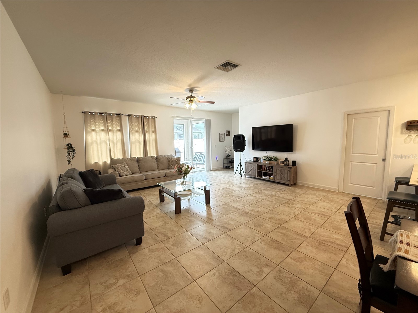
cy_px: 156
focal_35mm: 14
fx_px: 169
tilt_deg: -5.9
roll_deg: +0.9
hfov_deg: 102.1
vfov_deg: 85.7
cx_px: 209
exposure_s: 1/60
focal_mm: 2.22
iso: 320
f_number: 2.2
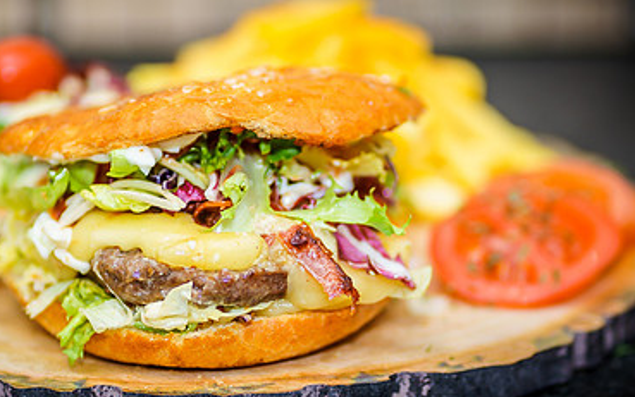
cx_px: 277
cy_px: 253
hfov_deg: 13.0
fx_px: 2788
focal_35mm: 161
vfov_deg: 8.2
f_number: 1.8
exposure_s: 1/80
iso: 100
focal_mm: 85
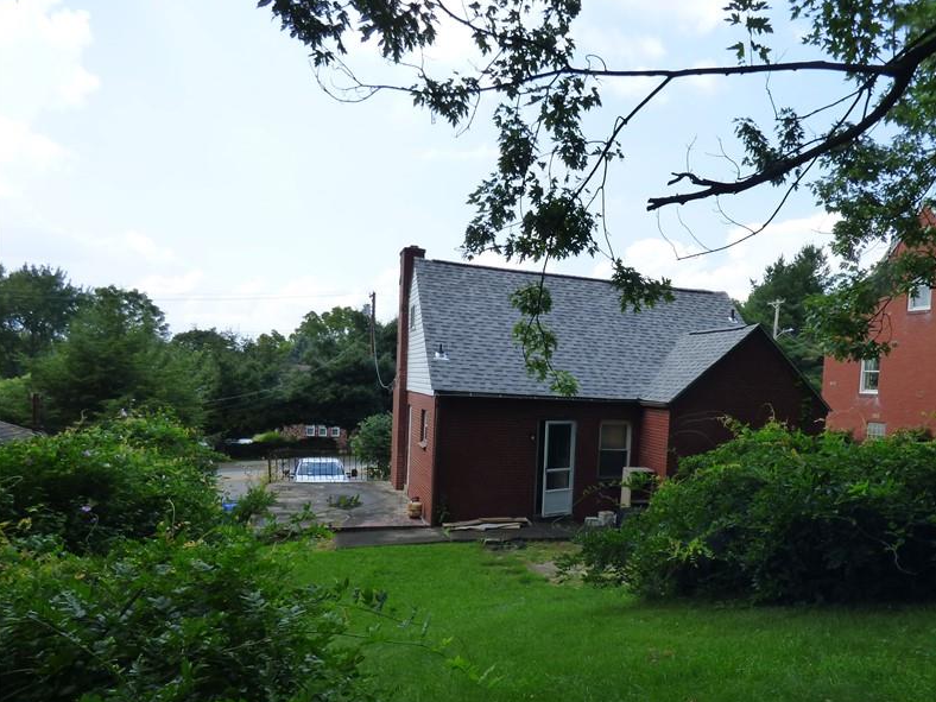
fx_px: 703
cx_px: 602
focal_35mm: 26
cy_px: 428
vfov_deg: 52.6
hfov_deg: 66.0
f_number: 3.5
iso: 200
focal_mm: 3.58
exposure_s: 1/640
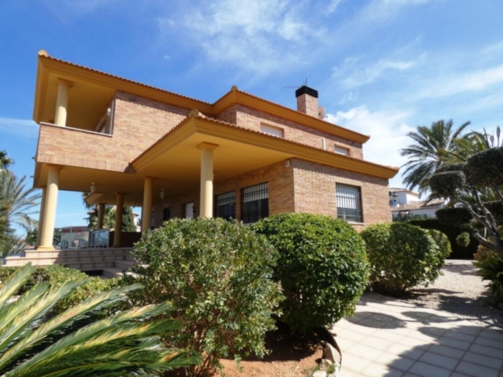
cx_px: 252
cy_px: 188
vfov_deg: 66.0
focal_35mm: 20
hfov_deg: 81.7
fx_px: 291
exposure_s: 1/800
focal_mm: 3.6
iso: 80
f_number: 3.5
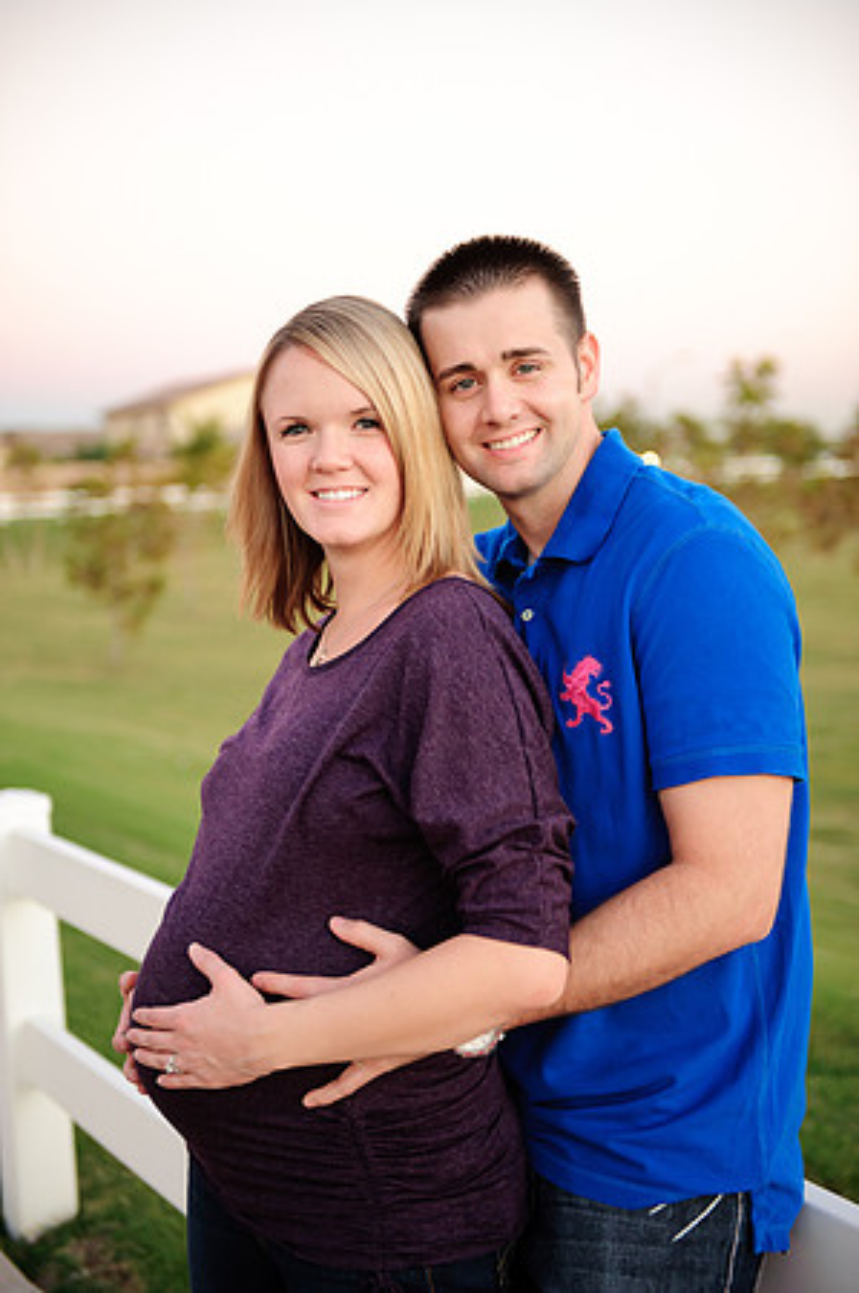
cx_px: 430
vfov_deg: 36.3
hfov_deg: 24.6
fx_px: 1973
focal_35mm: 55
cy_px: 646
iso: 1000
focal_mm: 55
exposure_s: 1/200
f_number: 2.8
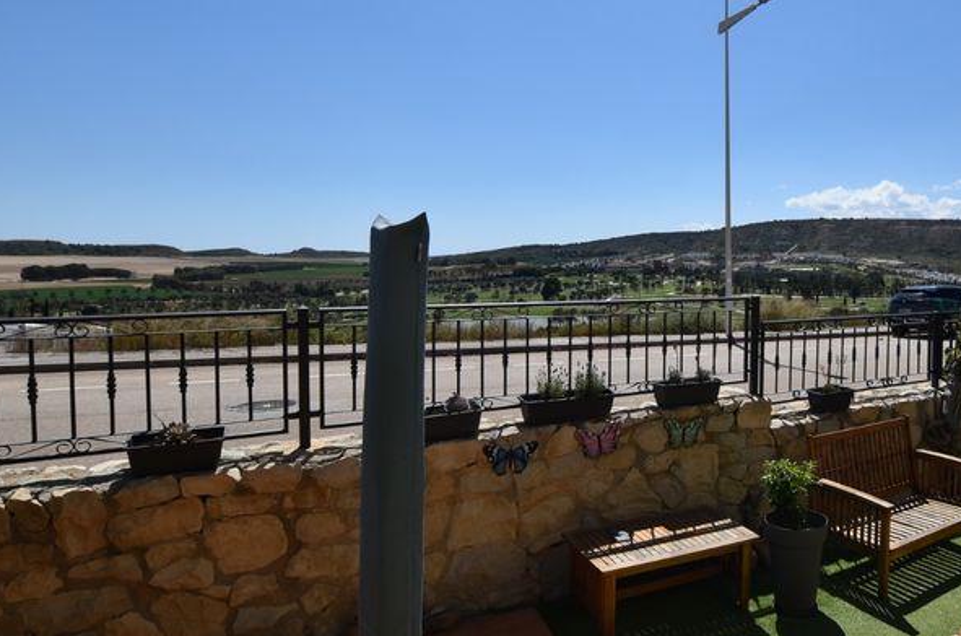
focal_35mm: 24
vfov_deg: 52.7
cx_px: 707
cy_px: 272
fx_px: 639
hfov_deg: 69.6
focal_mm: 10
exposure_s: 1/320
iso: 100
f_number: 9
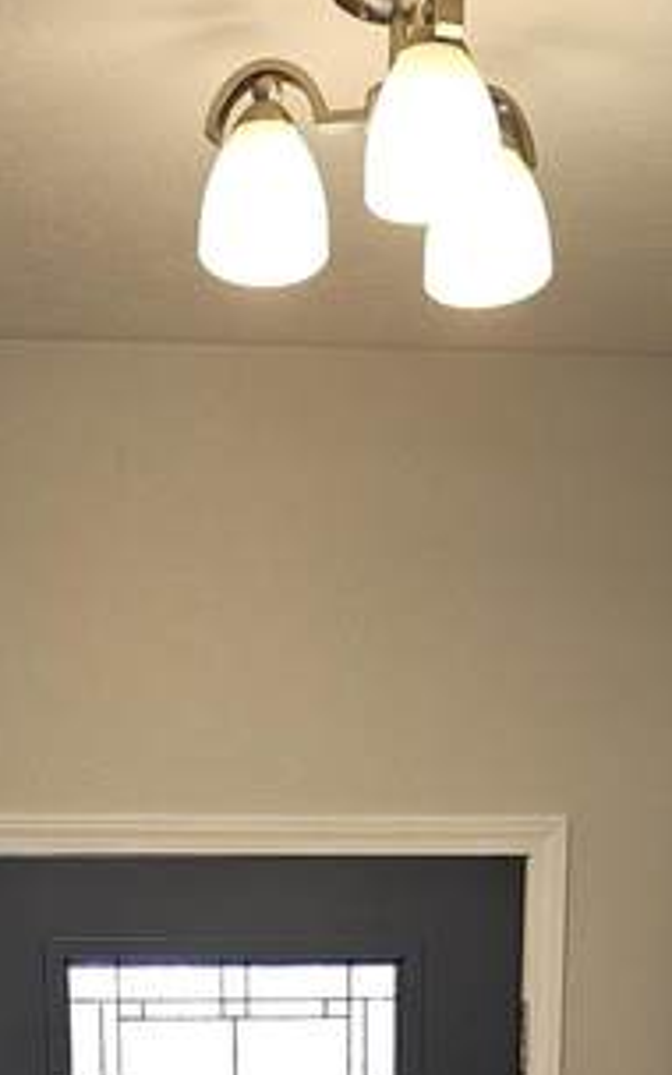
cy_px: 1662
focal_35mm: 77
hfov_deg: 16.9
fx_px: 2256
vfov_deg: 21.8
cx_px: 223
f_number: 1.7
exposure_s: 1/24
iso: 100
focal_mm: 6.3
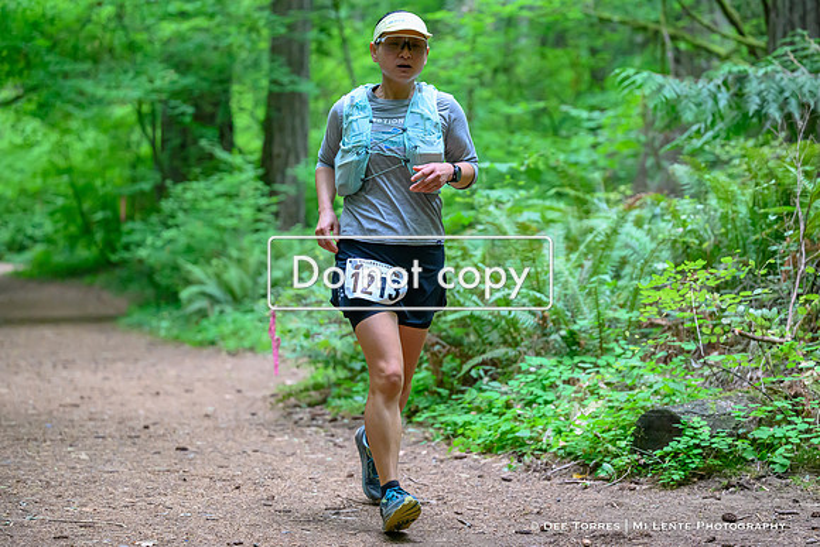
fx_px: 2040
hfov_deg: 22.7
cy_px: 248
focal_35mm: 90
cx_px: 441
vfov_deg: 15.3
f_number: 2.8
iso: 7200
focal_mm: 81
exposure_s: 1/800
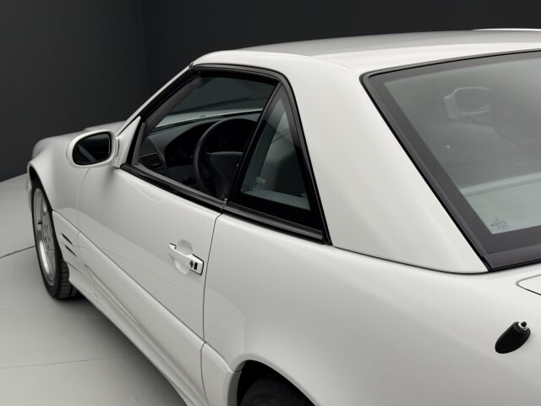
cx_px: 270
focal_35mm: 48
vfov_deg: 30.3
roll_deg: +2.7
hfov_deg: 39.7
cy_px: 203
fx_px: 750
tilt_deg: -14.3
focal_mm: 6.76
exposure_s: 1/245
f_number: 1.78
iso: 125
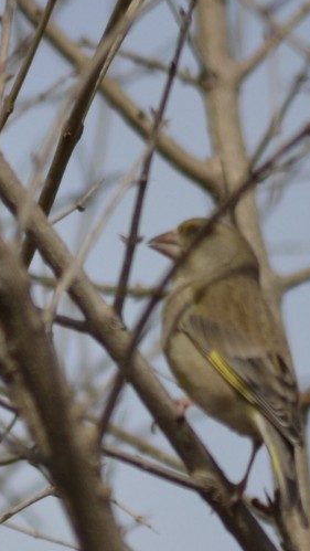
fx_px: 14470
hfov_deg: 1.2
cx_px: 226
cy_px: 337
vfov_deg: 2.2
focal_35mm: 991
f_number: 8
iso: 200
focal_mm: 300
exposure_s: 1/1000
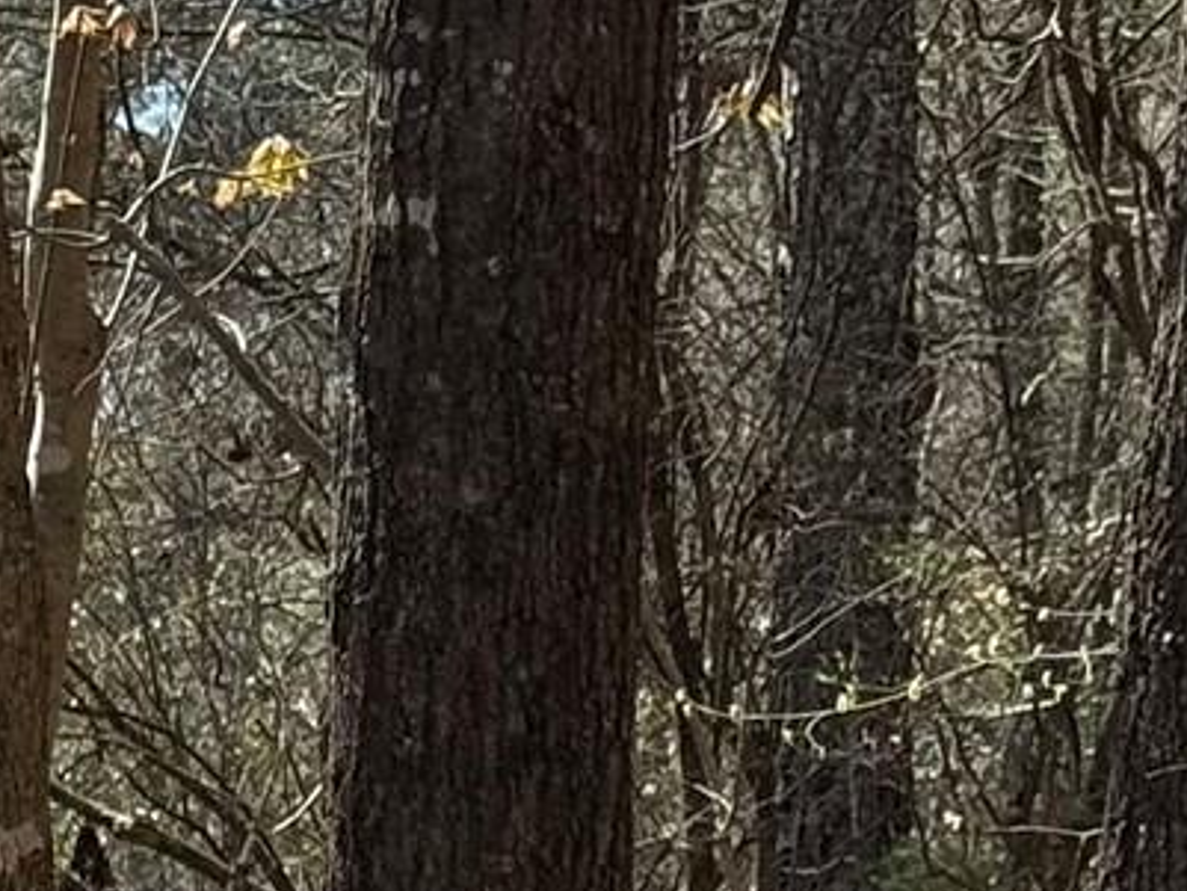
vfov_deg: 6.0
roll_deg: -3.3
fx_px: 8404
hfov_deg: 7.6
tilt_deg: +0.9
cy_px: 1172
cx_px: -1430
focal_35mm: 245
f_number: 1.78
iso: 80
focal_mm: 6.76
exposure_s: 1/1575
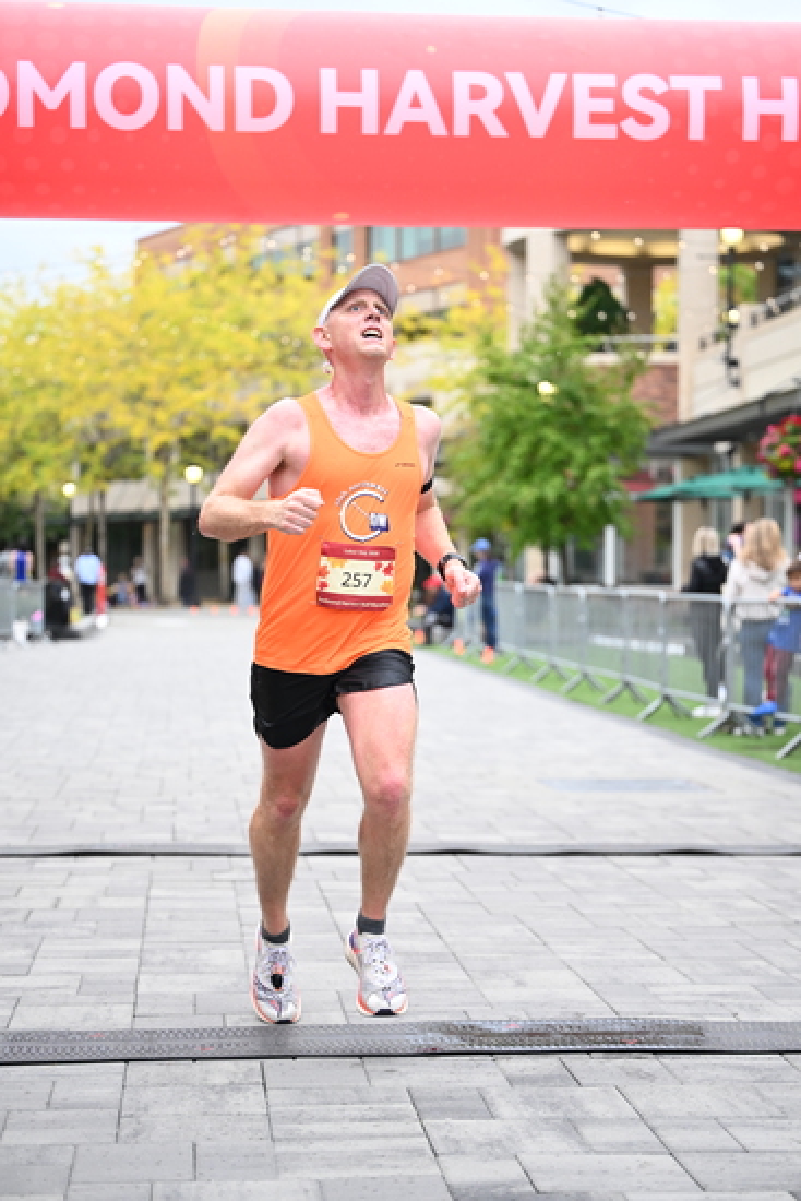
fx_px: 2335
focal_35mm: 70
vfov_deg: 28.8
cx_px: 400
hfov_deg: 19.5
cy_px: 600
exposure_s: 1/1250
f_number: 2.8
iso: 1600
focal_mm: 70
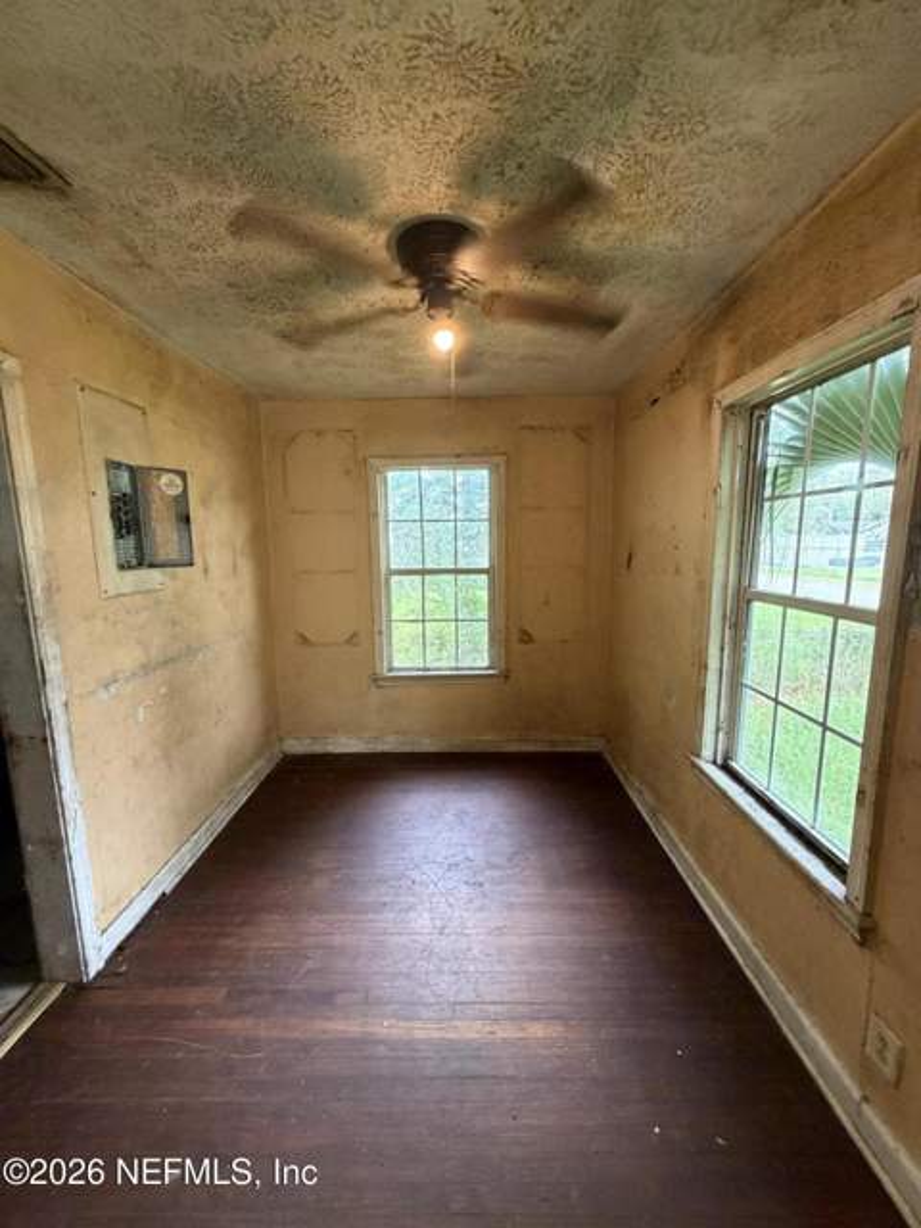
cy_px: 614
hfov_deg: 85.7
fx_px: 497
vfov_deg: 102.1
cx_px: 460
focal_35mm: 14
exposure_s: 1/60
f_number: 2.2
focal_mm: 2.22
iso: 400
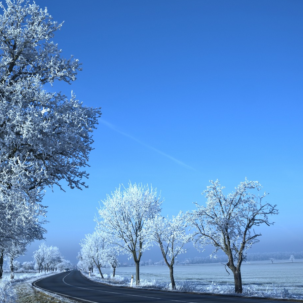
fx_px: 535
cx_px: 100
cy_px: 161
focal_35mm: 54
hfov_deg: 31.4
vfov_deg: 31.6
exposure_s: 1/480
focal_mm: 35.6
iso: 100
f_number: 5
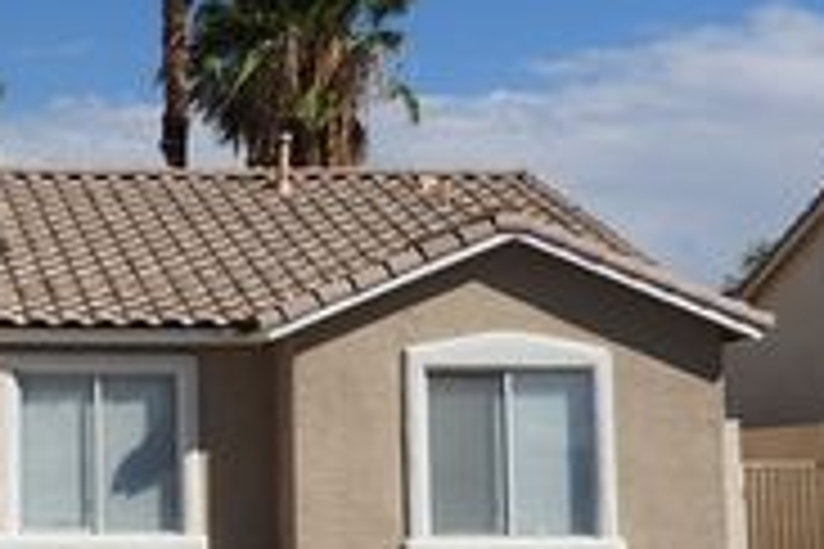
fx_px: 2151
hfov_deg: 20.0
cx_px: -221
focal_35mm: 94
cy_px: 263
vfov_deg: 14.6
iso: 100
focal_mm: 5.9
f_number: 4
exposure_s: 1/1600
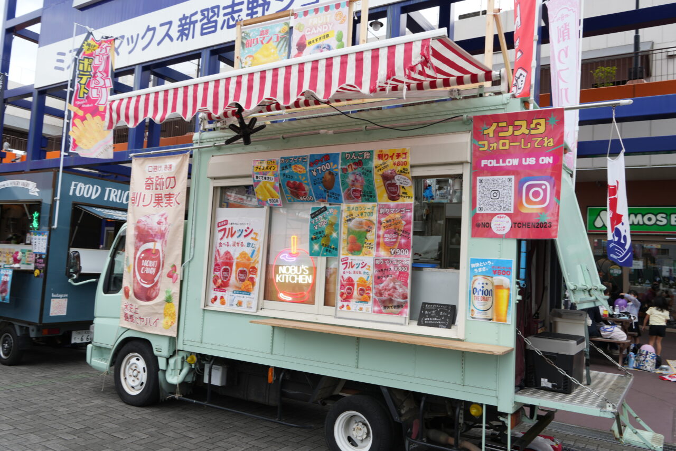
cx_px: 338
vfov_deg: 45.0
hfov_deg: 63.7
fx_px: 544
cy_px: 226
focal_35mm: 29
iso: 100
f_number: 8
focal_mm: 29
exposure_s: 1/60
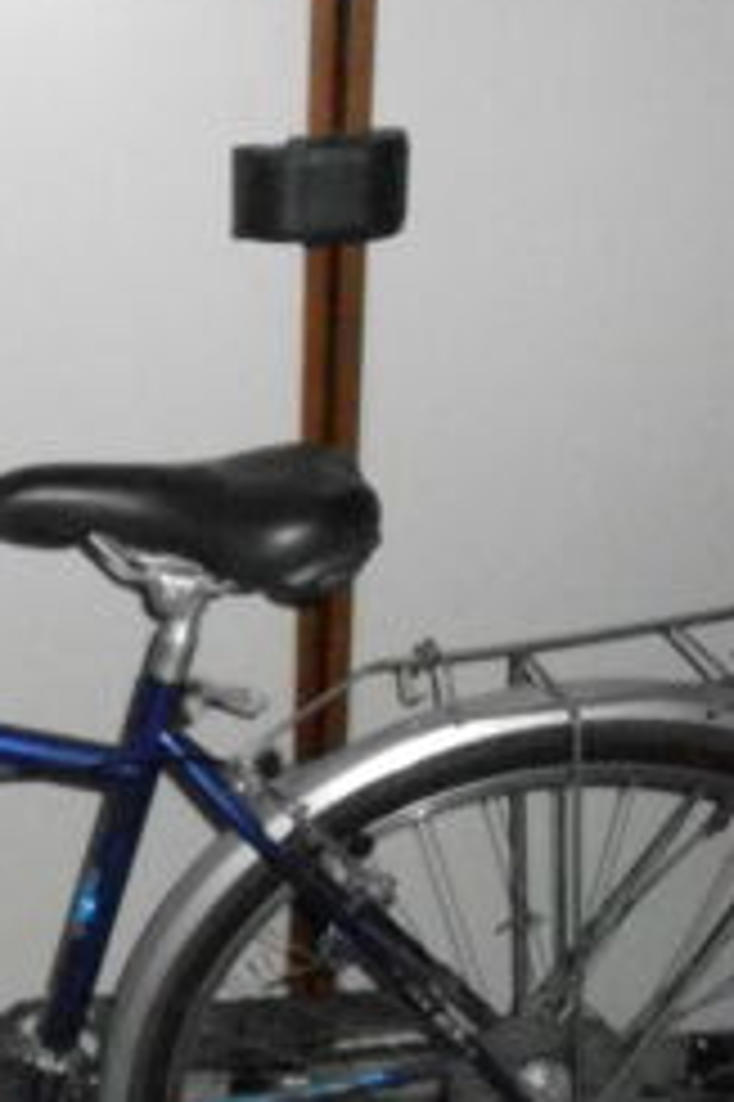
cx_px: -122
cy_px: 778
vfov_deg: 36.9
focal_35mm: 53
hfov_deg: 23.5
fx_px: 1623
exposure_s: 1/25
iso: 1600
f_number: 11.5
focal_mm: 4.6
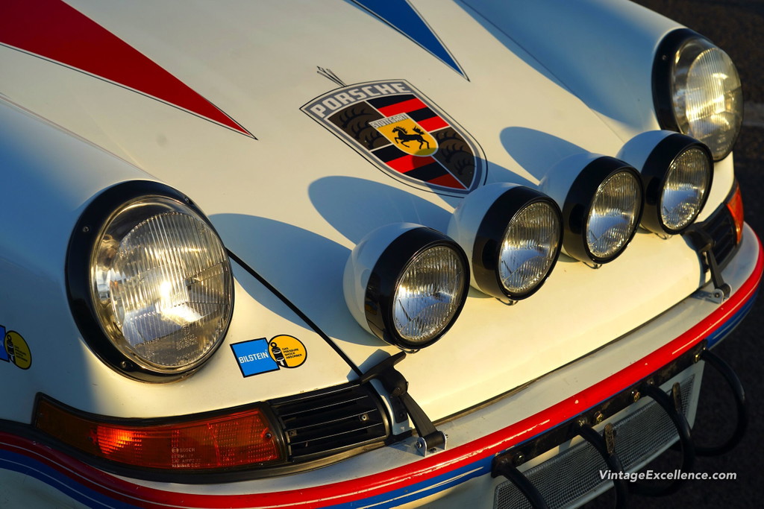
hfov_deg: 31.9
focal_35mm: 63
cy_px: 254
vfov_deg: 21.6
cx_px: 382
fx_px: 1337
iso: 100
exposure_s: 1/400
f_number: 6.3
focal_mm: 63
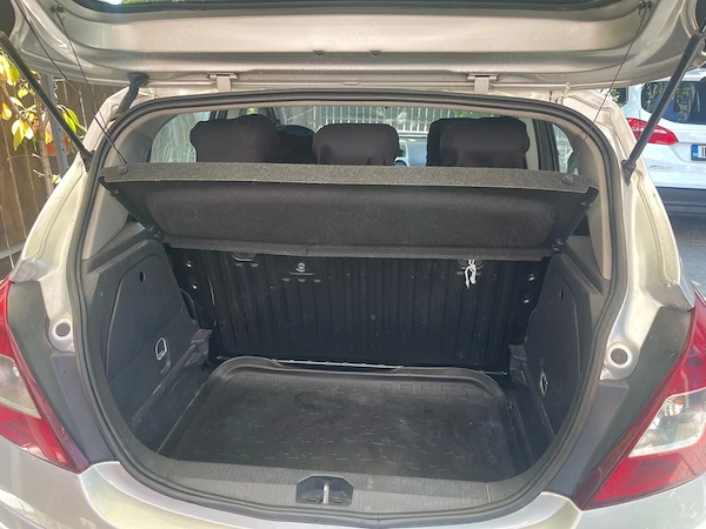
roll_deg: -0.9
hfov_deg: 69.4
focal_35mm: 25
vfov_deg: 54.9
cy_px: 264
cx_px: 353
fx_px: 510
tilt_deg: -19.6
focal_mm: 5.1
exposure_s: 1/121
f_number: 1.6
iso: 64
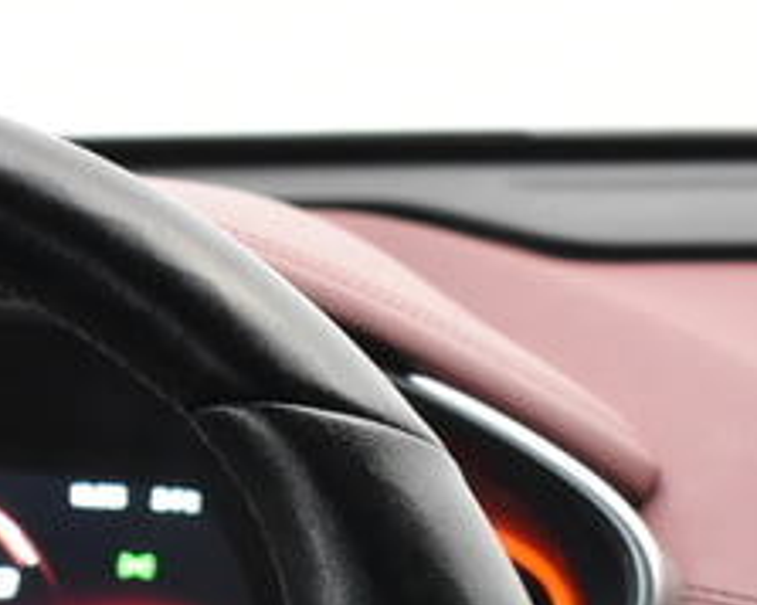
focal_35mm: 182
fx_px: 4074
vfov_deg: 8.3
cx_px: -299
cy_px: 982
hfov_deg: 10.3
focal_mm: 32
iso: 3200
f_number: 4.5
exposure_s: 1/50
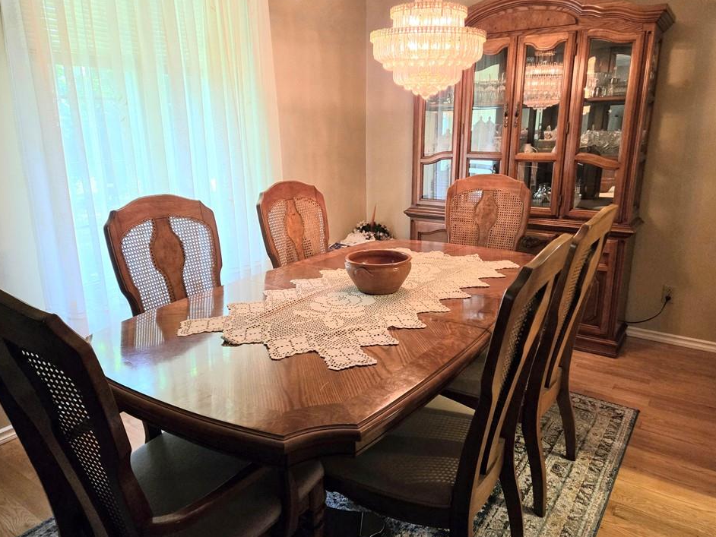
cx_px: 369
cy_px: 261
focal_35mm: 25
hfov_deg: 69.4
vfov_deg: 54.9
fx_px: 517
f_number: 1.8
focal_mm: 5.4
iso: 500
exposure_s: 1/120
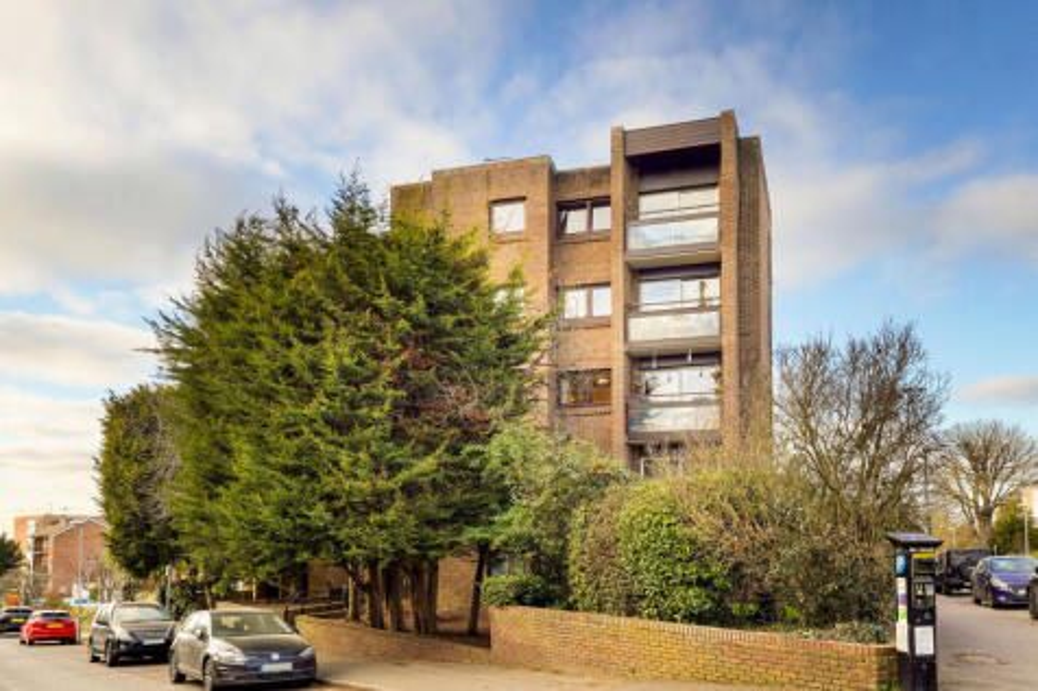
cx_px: 519
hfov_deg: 73.8
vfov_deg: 53.1
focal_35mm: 24
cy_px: 346
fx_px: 692
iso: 200
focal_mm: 24
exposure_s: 1/250
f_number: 11
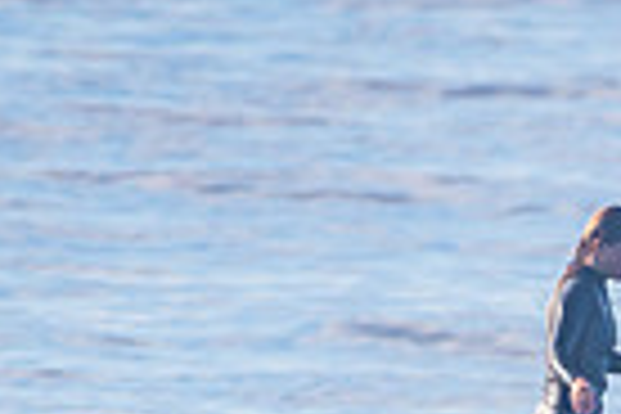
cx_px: 792
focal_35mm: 2105
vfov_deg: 0.7
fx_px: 36308
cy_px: 709
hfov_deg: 1.0
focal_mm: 500
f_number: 5.6
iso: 280
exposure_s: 1/2000
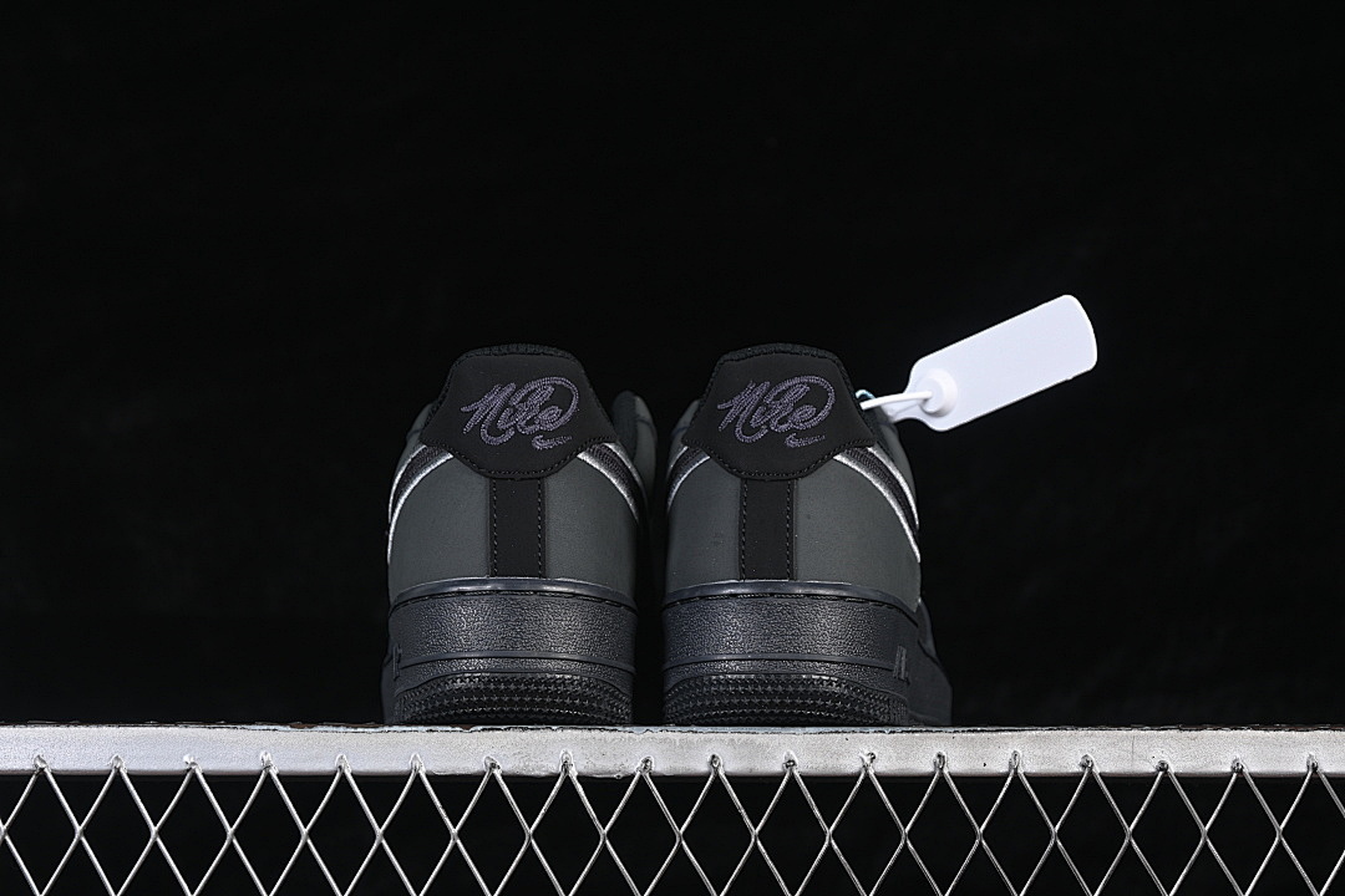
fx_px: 2802
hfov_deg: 27.0
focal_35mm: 75
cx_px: 672
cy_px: 448
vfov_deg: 18.2
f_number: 6.3
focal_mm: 50
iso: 160
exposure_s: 1/60
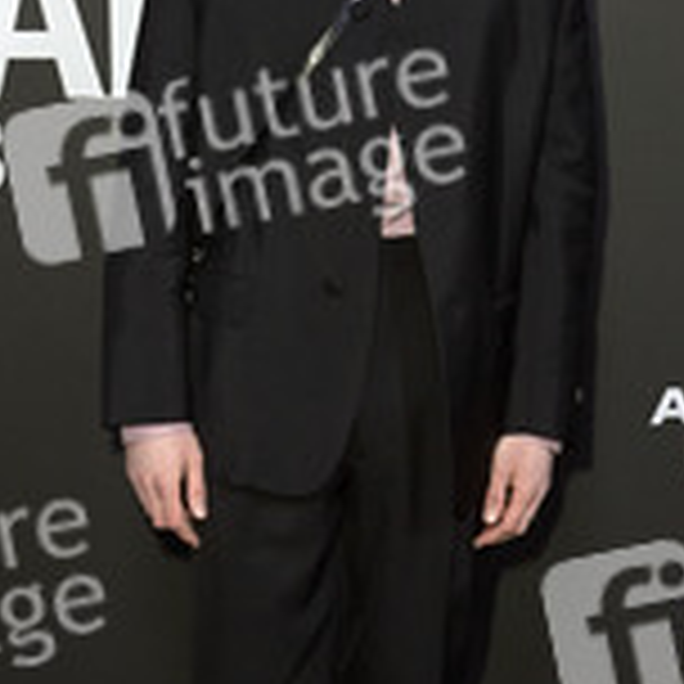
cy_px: 382
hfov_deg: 20.4
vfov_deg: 20.4
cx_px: 364
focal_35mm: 85
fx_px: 1900
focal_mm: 38
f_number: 5.6
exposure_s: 1/250
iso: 1000
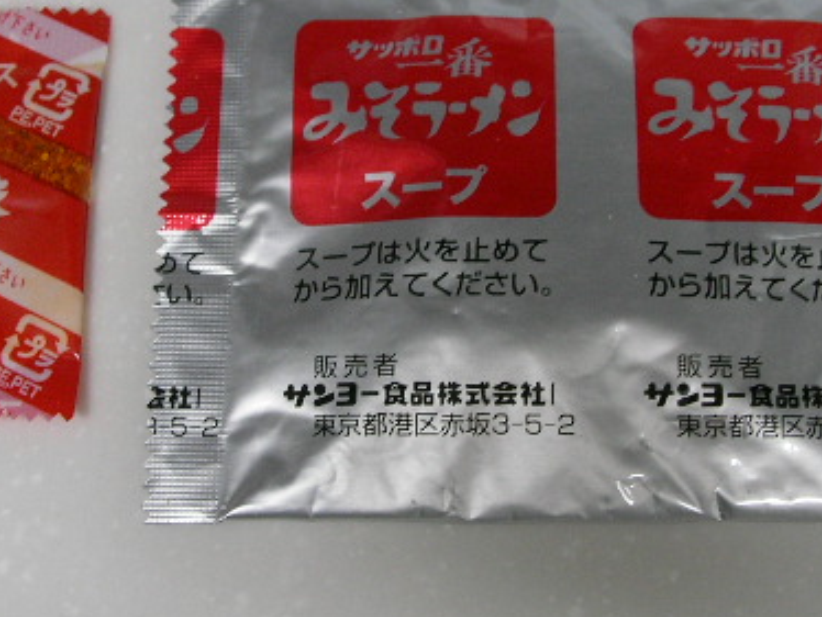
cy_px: 209
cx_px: 426
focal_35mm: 65
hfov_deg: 29.8
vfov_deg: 22.5
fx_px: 1544
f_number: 3.5
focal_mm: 5.8
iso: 100
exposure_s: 1/15
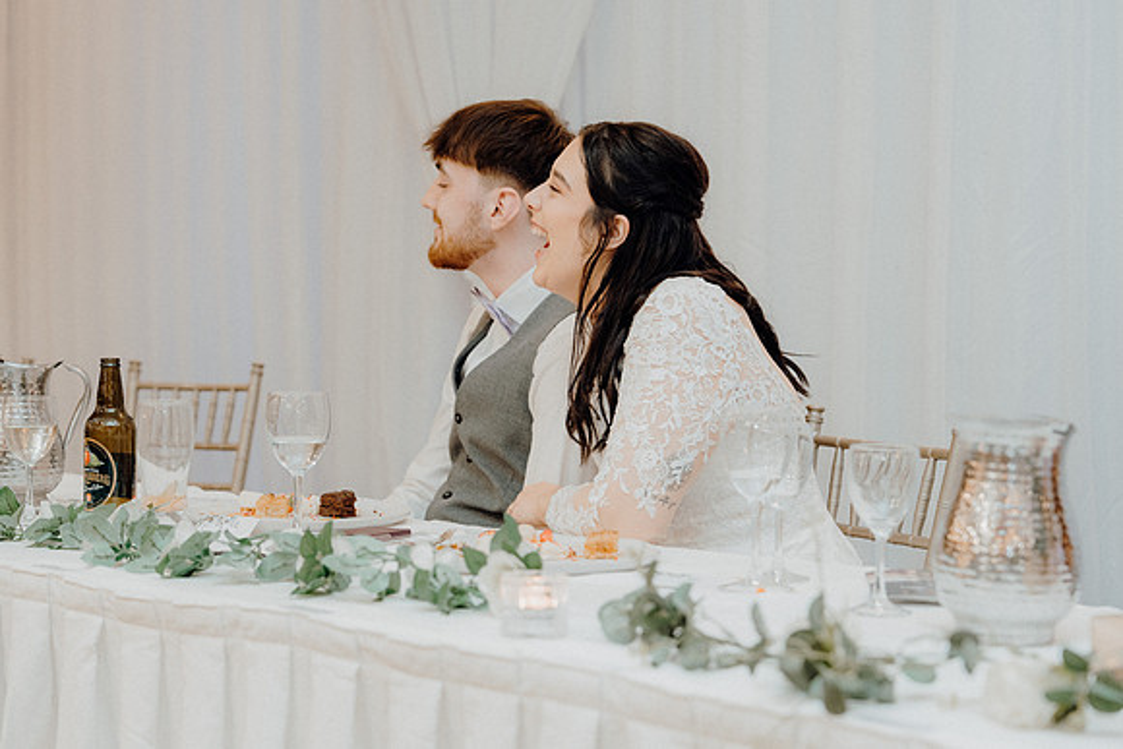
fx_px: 2184
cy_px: 374
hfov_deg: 28.8
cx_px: 562
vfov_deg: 19.5
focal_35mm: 70
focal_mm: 70
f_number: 3.5
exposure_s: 1/200
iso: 2500
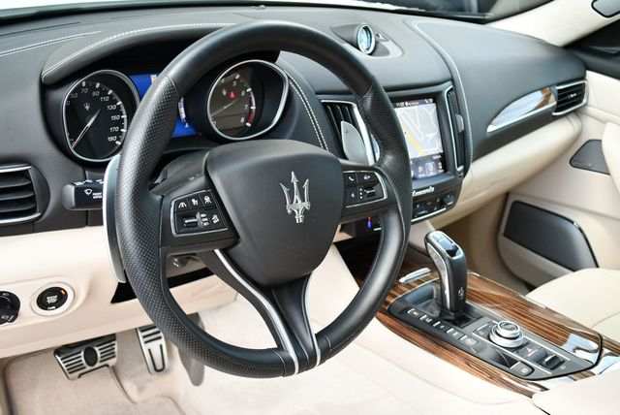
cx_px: 310
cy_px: 208
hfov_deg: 48.4
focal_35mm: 40
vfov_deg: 33.5
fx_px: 689
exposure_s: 1/250
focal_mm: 20
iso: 720
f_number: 3.8
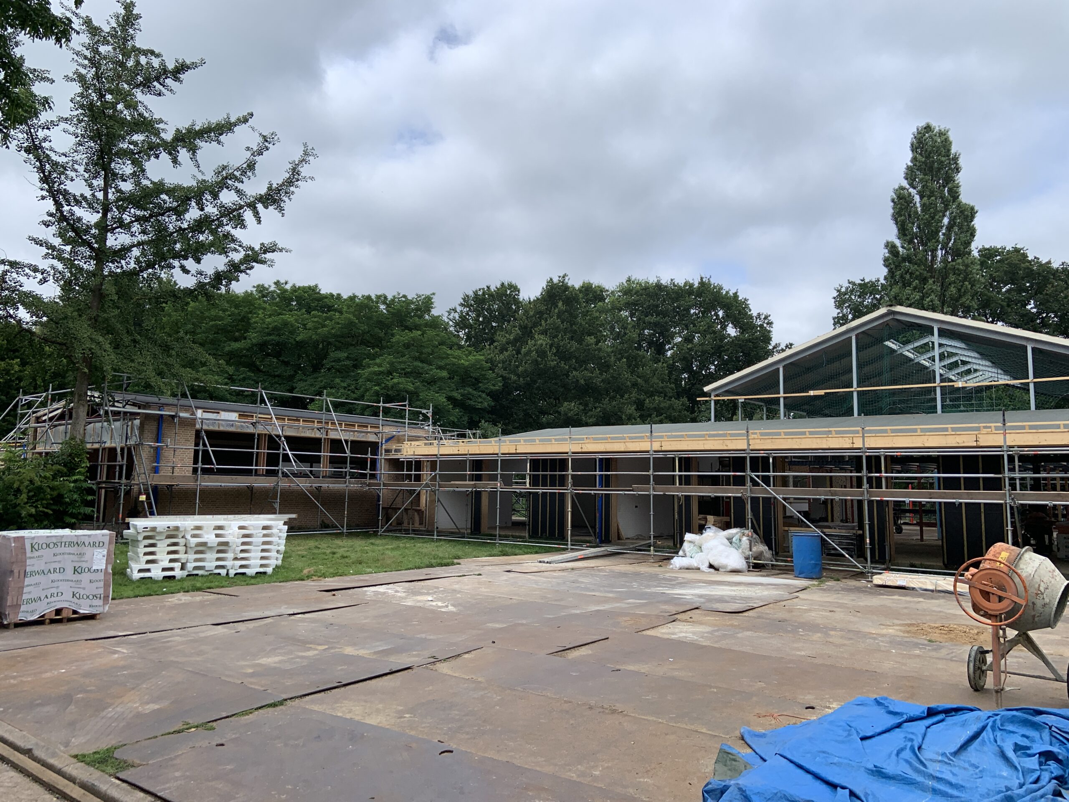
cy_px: 401
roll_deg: -0.1
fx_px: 803
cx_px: 534
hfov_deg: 67.3
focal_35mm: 26
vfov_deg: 53.1
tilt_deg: +6.2
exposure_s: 1/1748
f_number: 1.8
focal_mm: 4.25
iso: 25
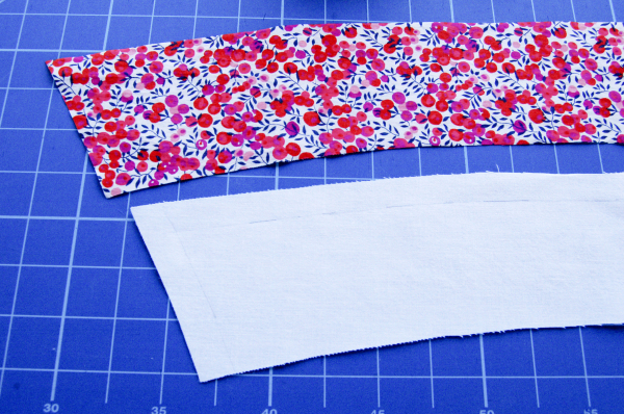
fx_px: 623
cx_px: 312
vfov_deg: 36.8
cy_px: 207
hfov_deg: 53.2
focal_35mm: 36
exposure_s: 1/320
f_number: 9
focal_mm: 24
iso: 1600
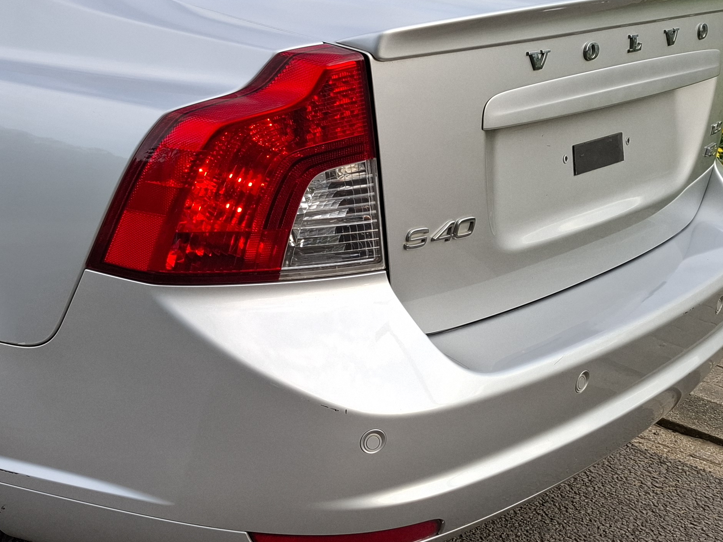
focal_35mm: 50
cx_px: 114
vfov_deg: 29.0
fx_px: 1044
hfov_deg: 36.5
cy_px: 197
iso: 50
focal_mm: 5.54
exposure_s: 1/387
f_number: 1.8
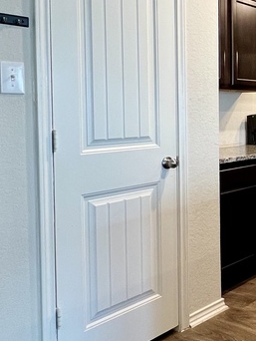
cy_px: 128
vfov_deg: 45.4
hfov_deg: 27.0
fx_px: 404
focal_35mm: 41
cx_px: 365
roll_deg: +0.1
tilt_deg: -2.0
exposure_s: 1/60
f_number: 1.8
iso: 200
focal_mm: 1.57
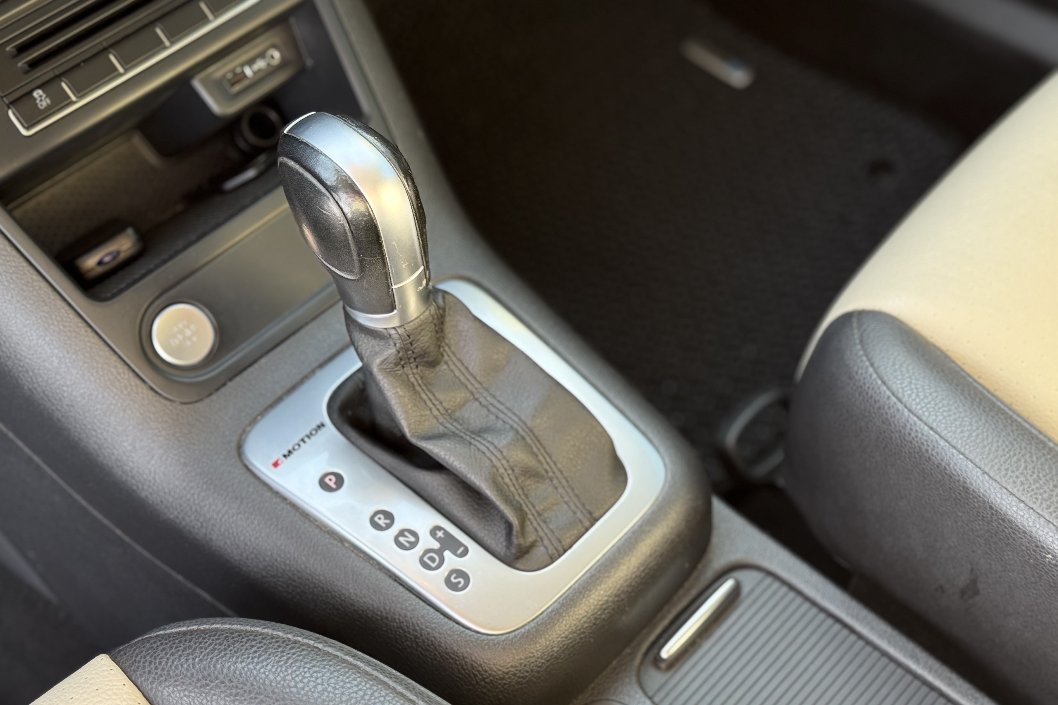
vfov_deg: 27.0
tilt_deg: -50.6
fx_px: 1469
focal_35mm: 50
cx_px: 529
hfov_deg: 39.6
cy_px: 361
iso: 100
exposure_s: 1/115
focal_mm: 6.76
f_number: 1.78
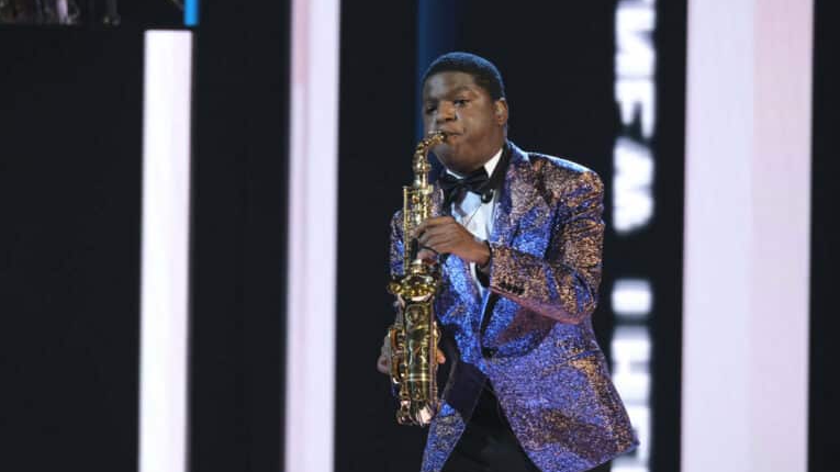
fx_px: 9509
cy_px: 277
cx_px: 419
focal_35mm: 427
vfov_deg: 2.8
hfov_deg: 5.1
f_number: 5.6
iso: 5000
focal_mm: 270.6
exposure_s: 1/160
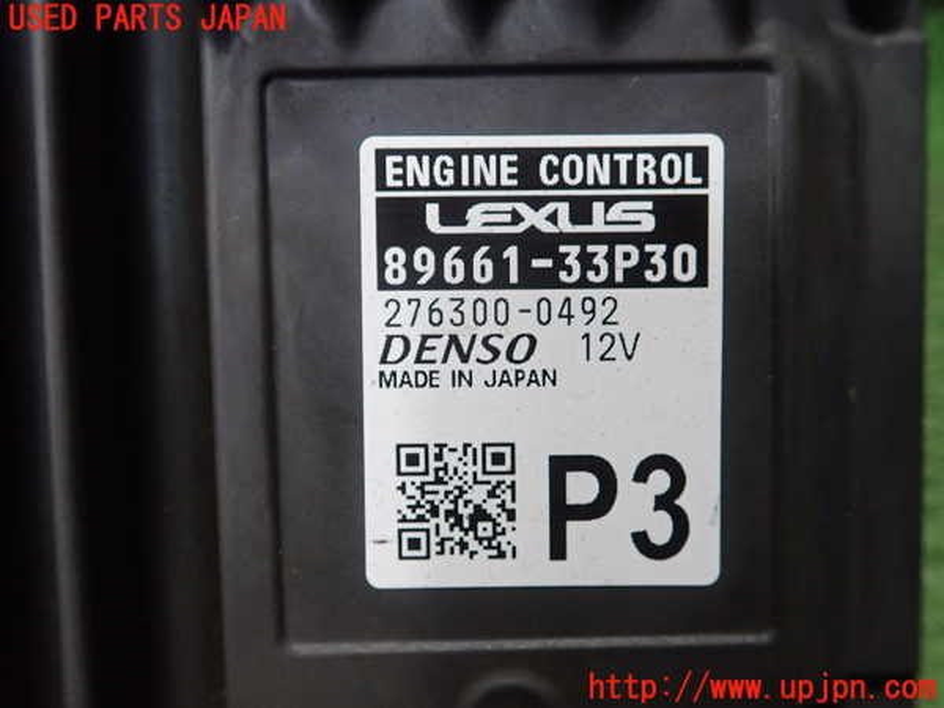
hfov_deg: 60.0
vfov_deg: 46.8
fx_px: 818
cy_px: 354
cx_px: 472
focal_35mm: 30
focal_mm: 5.5
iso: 320
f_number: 2.3
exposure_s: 1/125
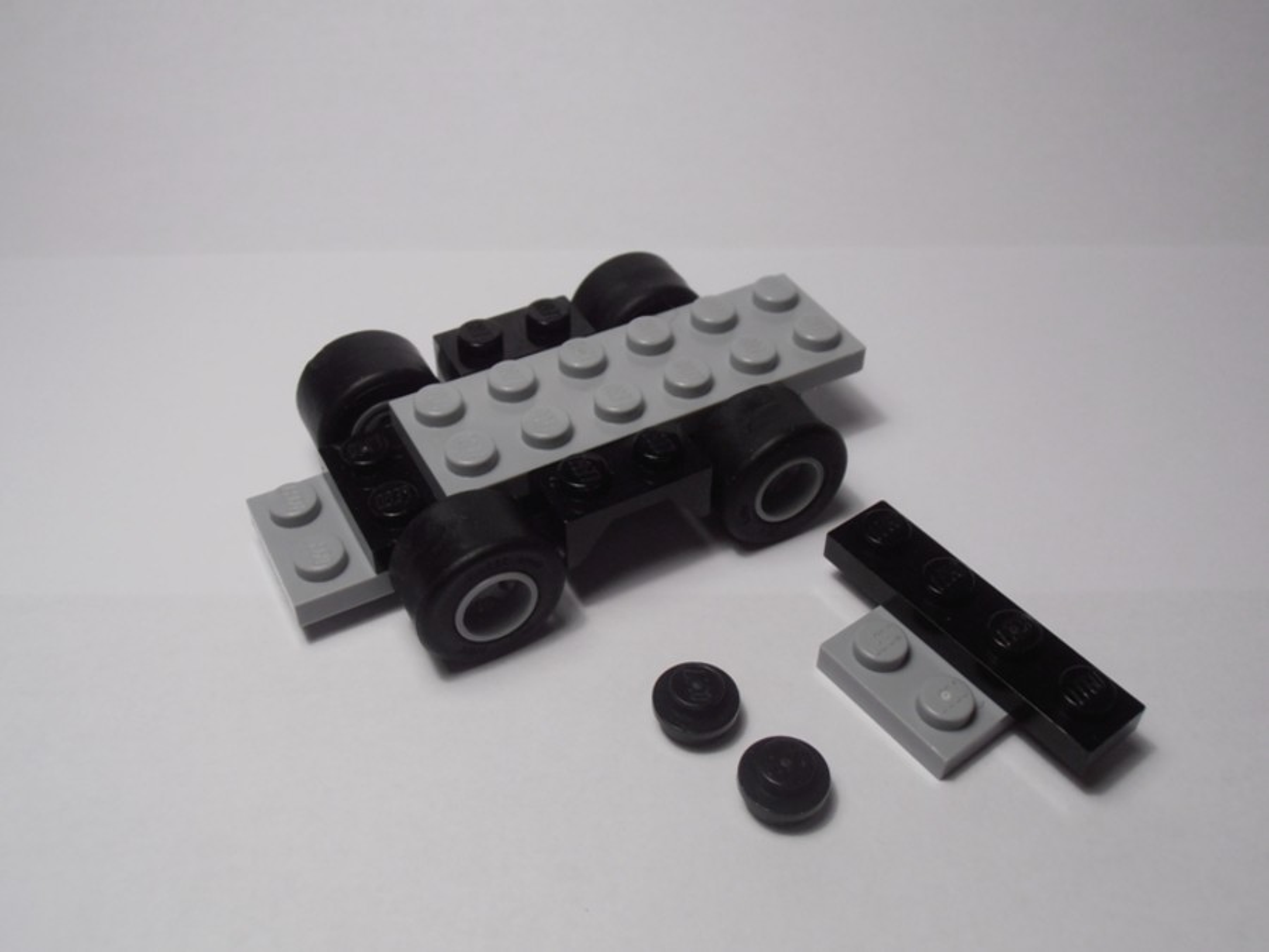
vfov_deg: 38.7
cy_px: 476
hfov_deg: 50.1
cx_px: 634
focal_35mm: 37
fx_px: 1356
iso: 80
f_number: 3.9
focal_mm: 6.61
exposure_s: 1/80
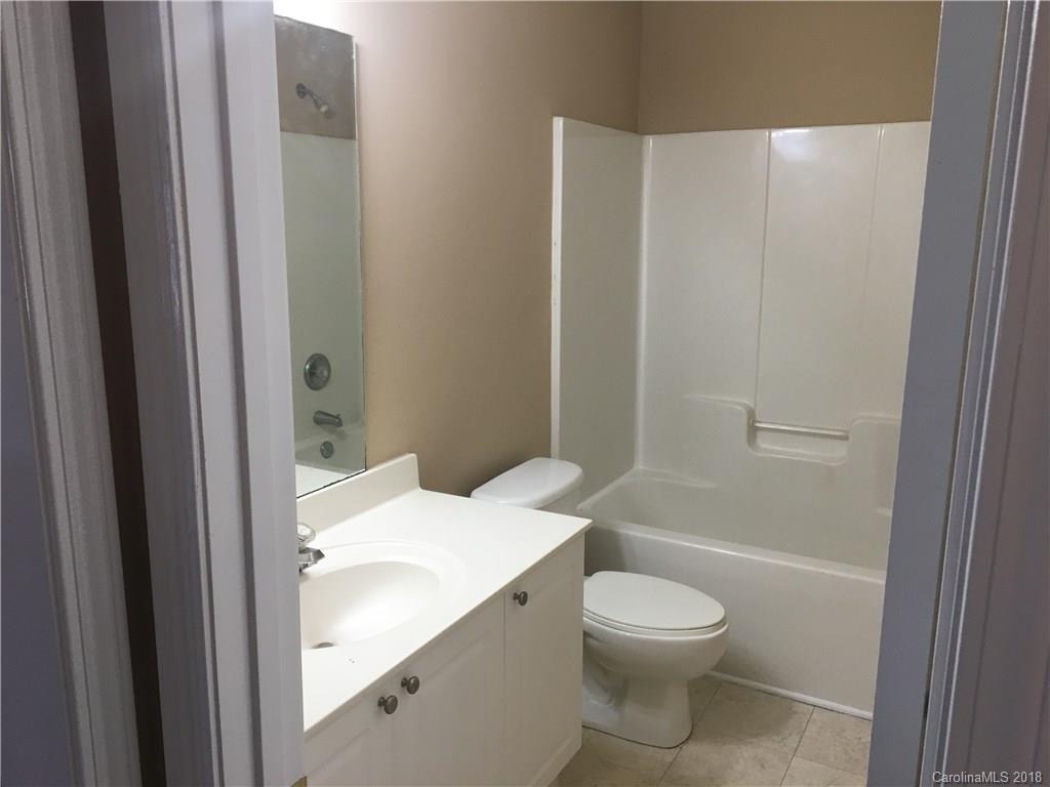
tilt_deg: -11.5
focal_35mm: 29
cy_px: 394
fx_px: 880
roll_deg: -0.2
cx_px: 525
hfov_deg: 61.7
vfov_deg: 48.2
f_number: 2.2
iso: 40
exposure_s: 1/30
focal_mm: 4.15
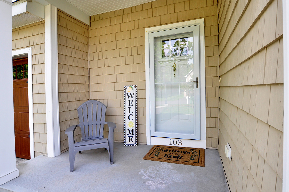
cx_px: 150
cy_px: 95
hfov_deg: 90.0
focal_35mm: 18
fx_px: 144
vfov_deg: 67.2
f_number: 8
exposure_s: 1/60
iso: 250
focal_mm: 10
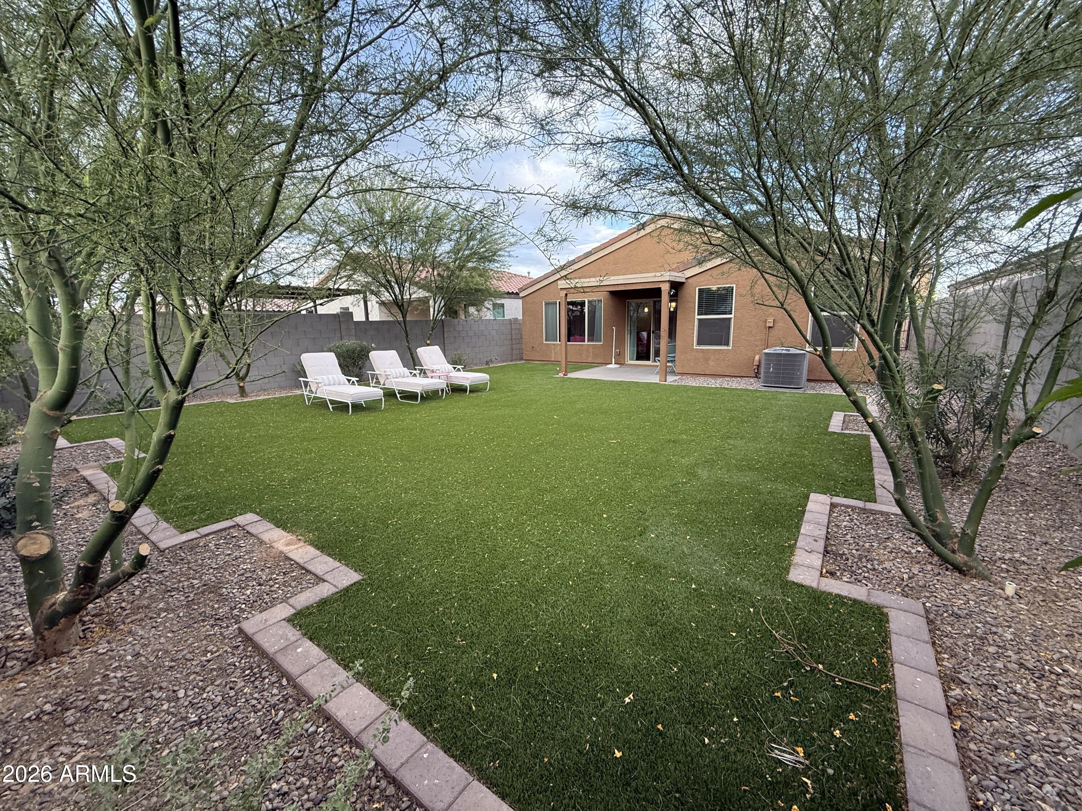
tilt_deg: -10.3
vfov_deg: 85.7
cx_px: 541
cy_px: 406
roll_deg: +1.1
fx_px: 438
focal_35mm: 14
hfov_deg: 102.1
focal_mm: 2.22
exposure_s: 1/125
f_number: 2.2
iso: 64
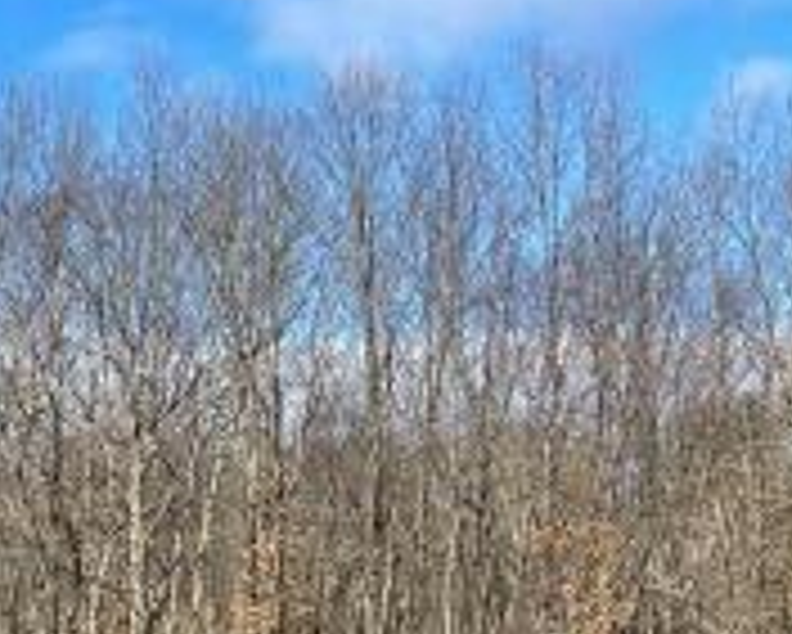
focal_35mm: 104
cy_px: 710
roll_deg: +2.0
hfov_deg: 15.8
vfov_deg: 14.5
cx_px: -621
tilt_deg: -4.1
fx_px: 2439
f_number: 1.6
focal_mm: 5.1
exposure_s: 1/2857
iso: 32
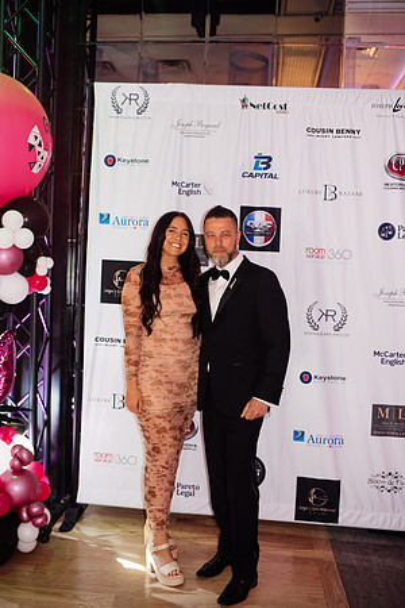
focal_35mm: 35
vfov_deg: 54.4
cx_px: 202
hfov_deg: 37.9
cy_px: 304
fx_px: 591
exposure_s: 1/200
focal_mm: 35
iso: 2500
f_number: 2.5
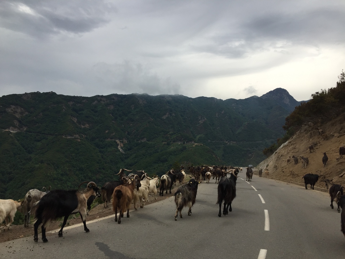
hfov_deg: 61.7
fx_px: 289
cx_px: 172
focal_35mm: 29
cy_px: 130
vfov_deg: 48.2
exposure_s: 1/1464
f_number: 2.2
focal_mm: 4.15
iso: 32
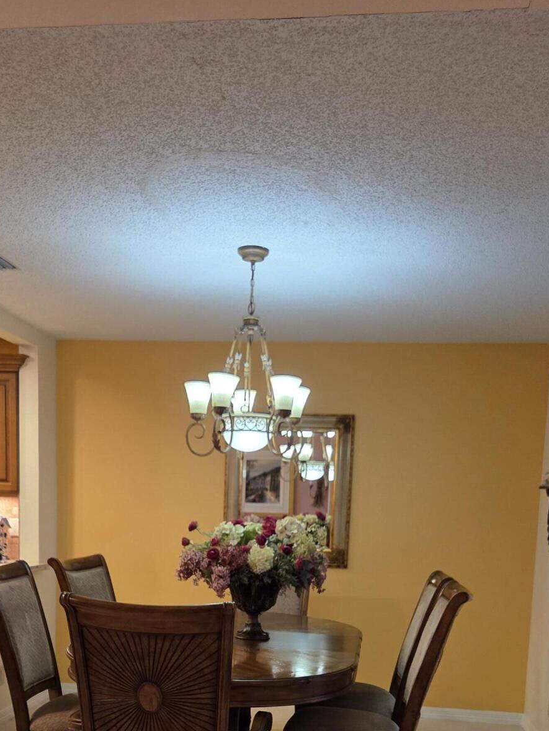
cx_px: 262
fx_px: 824
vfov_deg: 44.7
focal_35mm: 39
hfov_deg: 36.8
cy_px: 617
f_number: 1.8
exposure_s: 1/120
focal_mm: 5.4
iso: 640
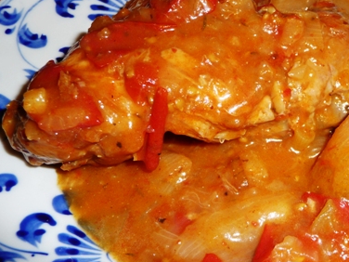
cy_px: 131
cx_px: 278
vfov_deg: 28.6
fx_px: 514
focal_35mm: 51
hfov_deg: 36.3
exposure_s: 1/30
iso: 100
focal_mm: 5
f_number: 3.4
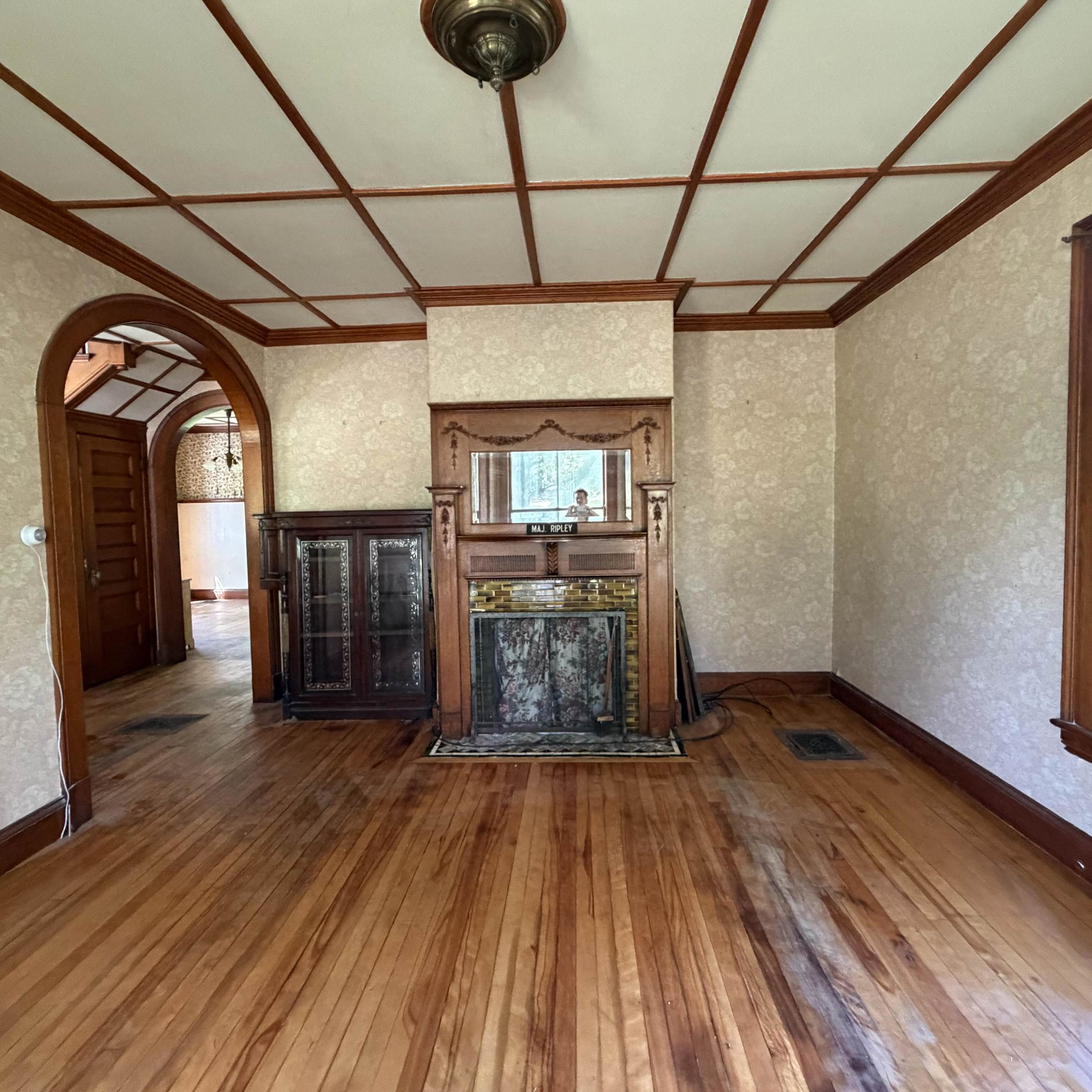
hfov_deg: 84.0
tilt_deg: -3.4
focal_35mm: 17
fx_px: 607
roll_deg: +1.4
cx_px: 559
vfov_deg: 84.0
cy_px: 540
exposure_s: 1/60
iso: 640
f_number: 2.2
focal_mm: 2.22
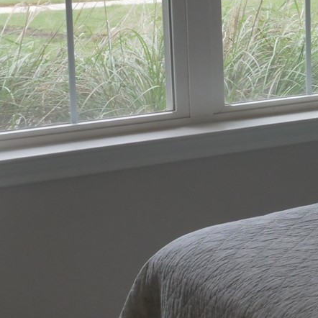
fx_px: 1278
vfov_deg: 14.1
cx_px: 621
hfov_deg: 12.6
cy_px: 78
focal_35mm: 123
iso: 1250
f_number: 8
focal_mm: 15
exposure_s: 1/200
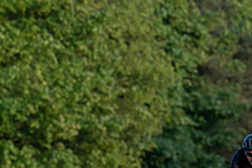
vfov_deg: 1.6
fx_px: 6181
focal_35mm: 883
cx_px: 252
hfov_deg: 2.3
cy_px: 154
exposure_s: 1/1000
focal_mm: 200
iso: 640
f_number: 3.5
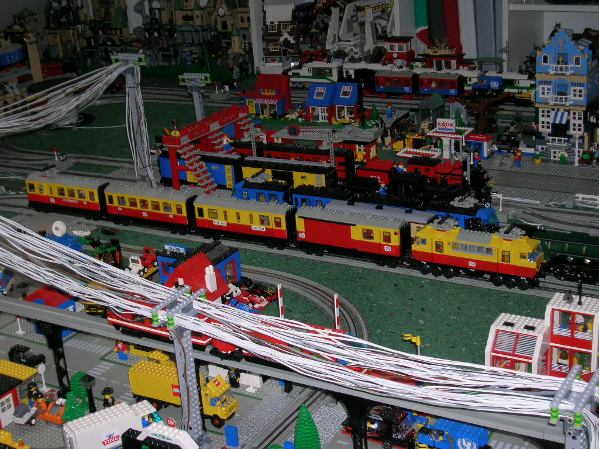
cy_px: 224
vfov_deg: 27.0
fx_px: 934
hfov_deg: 35.5
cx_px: 300
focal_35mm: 54
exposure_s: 1/60.1
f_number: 3.4
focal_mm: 9
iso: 57
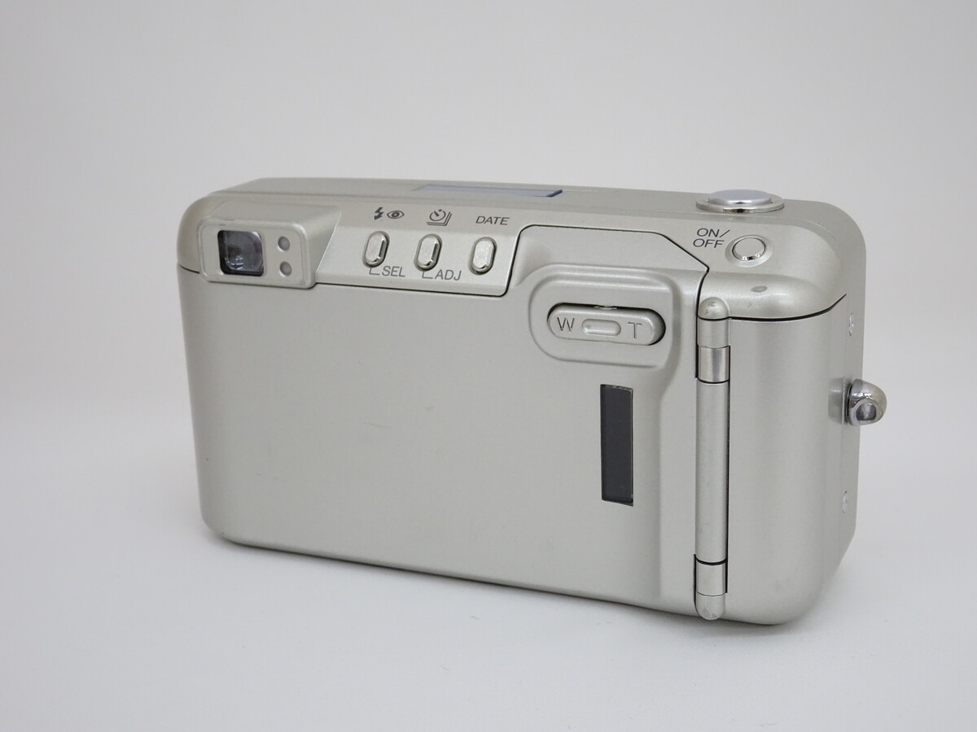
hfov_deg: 38.2
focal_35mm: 50
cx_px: 488
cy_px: 366
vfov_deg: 29.1
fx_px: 1411
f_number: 4.5
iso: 320
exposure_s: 1/50
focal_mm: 8.51
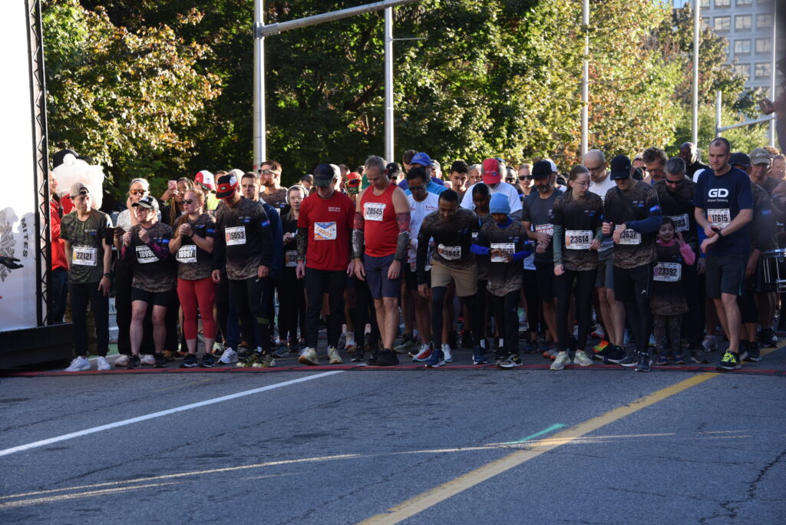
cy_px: 262
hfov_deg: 20.8
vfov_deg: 14.0
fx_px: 2141
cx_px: 393
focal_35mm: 98
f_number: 6.3
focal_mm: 98
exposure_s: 1/160
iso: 400
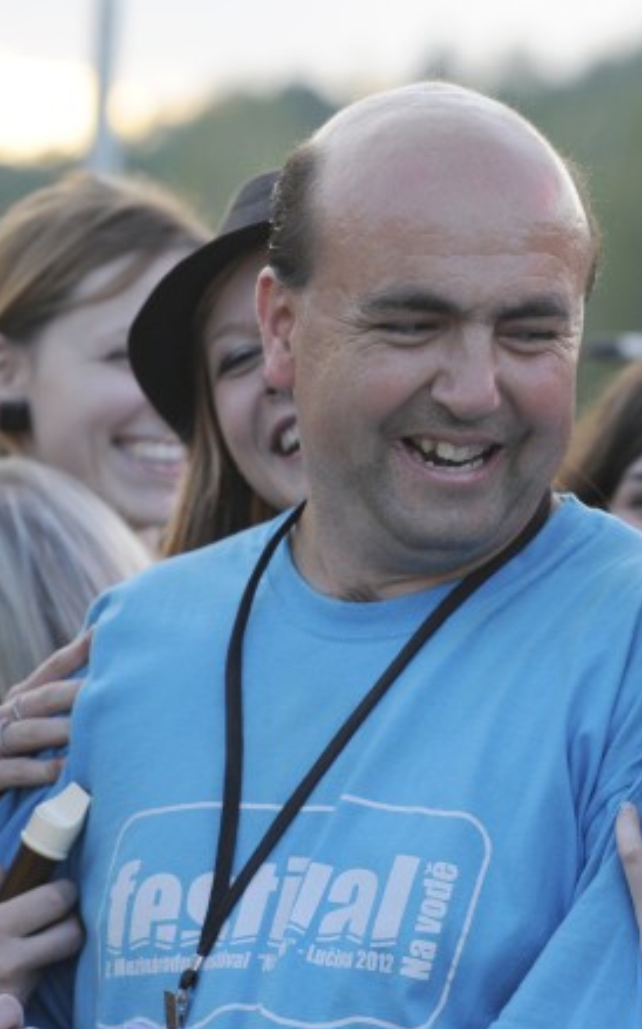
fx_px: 5857
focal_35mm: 209
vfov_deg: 10.0
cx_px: 391
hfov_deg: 6.3
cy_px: 470
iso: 800
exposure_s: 1/800
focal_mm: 100
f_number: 3.5
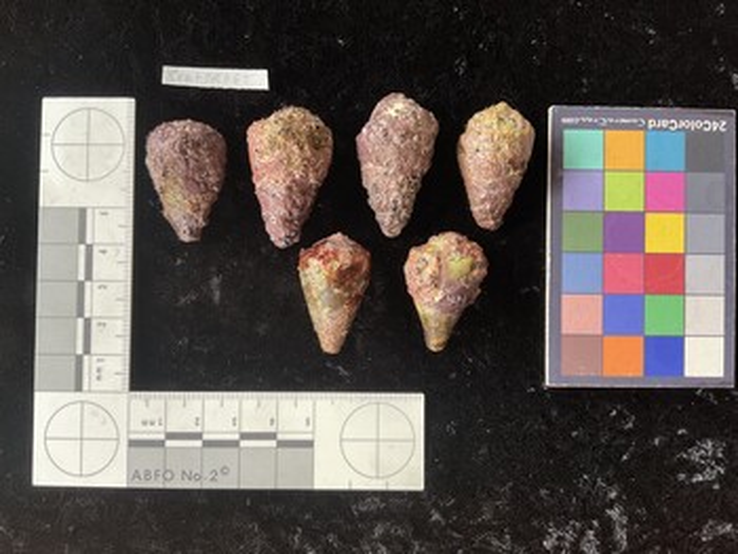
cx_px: 369
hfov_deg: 61.6
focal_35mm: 29
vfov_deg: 48.3
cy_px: 277
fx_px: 619
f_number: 1.8
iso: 100
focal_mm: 3
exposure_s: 1/60
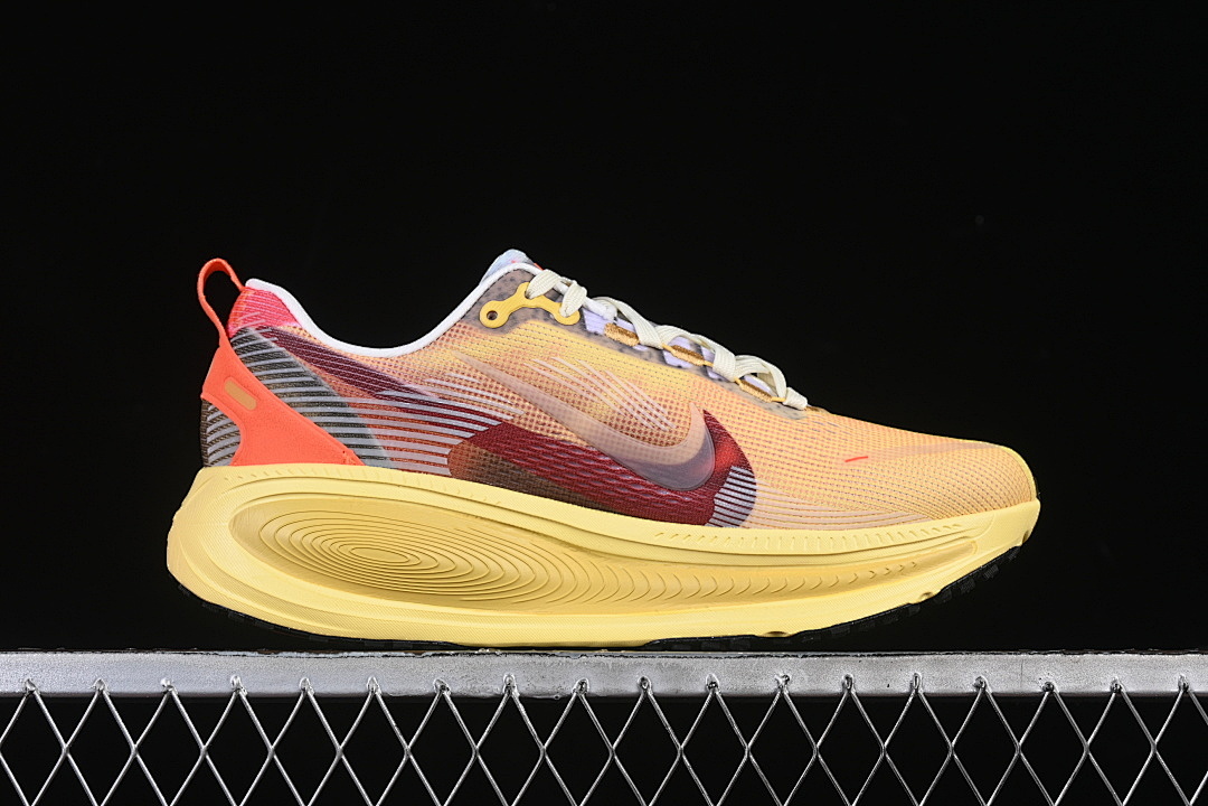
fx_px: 2516
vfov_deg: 18.2
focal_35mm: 75
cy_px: 403
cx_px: 604
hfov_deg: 27.0
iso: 160
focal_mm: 50
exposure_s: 1/80
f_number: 8
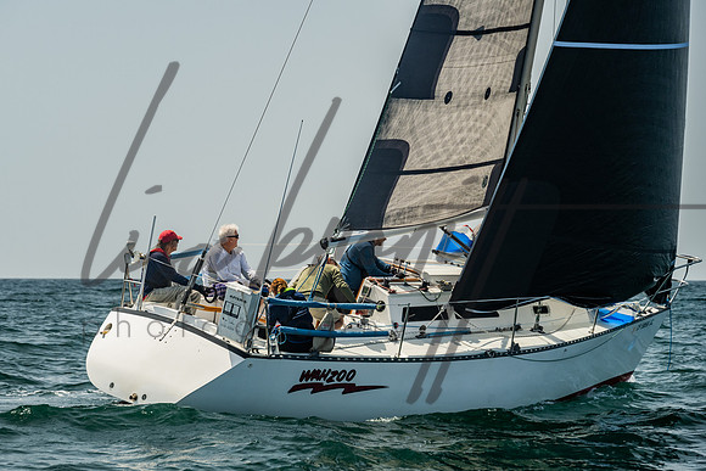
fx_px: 3106
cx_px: 297
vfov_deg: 8.7
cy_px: 243
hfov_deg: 13.0
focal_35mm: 158
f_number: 6.3
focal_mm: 135
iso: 320
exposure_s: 1/640
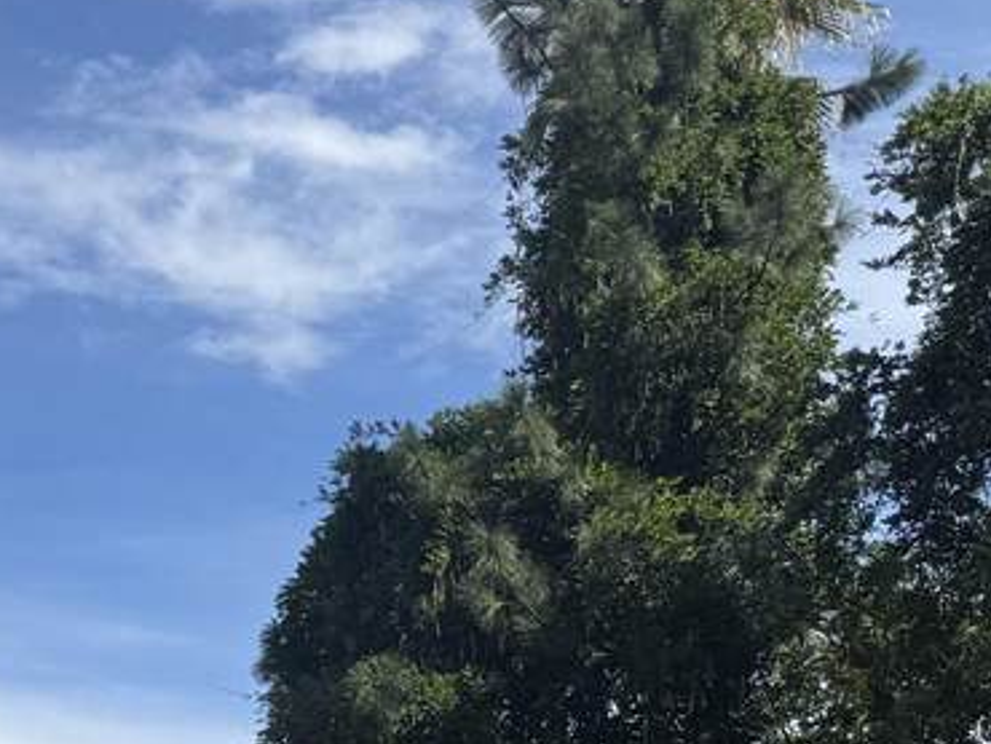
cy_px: 1119
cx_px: -544
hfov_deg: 20.0
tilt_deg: +2.2
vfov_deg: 16.3
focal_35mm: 83
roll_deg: -0.4
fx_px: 2378
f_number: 1.78
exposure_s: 1/3802
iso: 80
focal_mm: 6.76
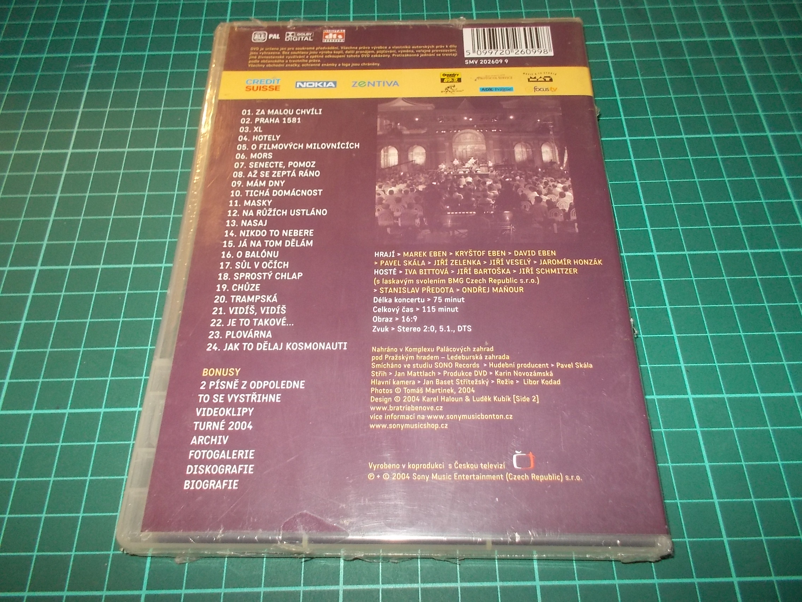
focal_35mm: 29
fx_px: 672
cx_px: 401
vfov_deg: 48.2
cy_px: 301
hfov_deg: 61.7
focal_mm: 4.1
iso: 200
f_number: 3.3
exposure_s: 1/30
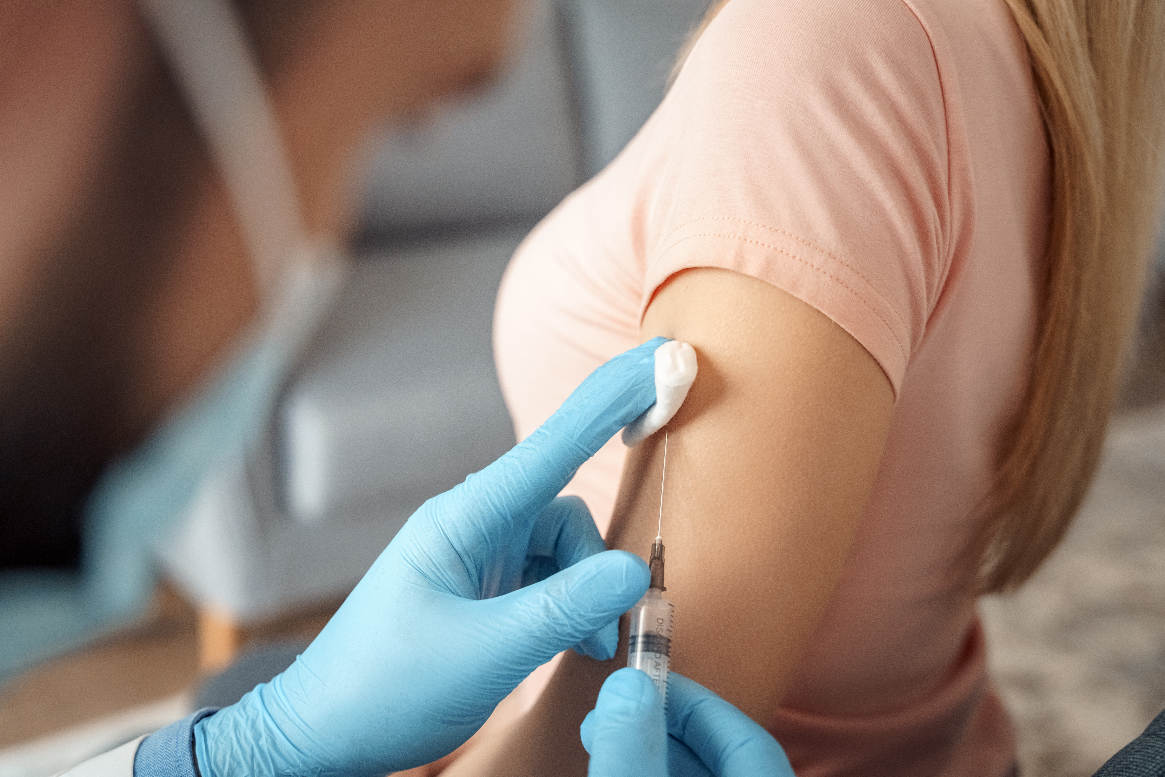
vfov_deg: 29.2
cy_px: 388
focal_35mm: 46
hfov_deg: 42.7
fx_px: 1492
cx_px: 582
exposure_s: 1/125
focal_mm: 46.1
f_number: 3.2
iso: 2000
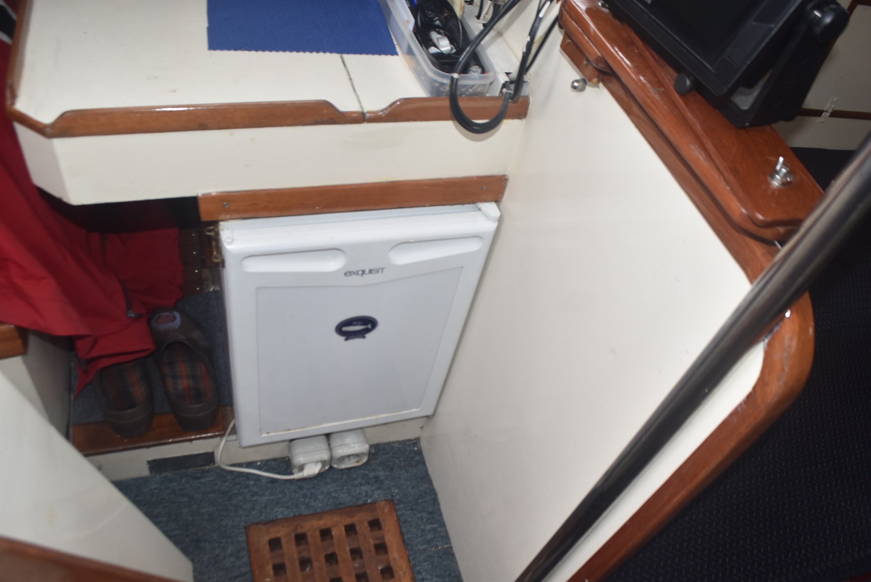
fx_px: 654
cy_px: 291
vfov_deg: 48.0
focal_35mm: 27
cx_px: 436
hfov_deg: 67.3
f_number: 5.6
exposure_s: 1/125
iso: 360
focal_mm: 18
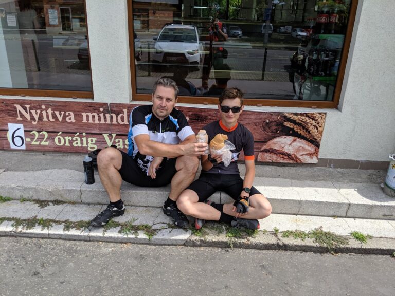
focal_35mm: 27
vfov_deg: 51.4
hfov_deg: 65.3
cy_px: 148
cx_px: 198
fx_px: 308
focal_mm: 4.44
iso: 57
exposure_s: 1/1957
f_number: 1.8
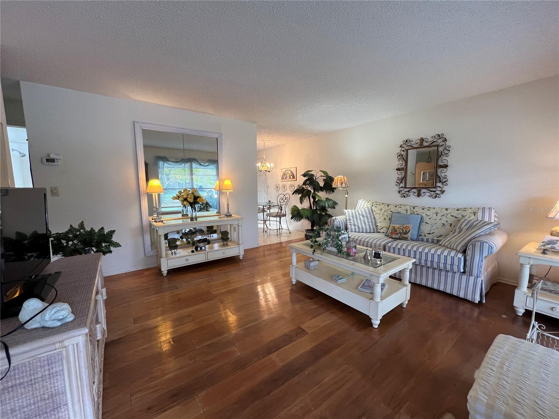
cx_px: 280
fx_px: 210
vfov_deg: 89.9
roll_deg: -0.2
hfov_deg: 106.2
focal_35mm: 13
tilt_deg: -7.4
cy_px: 210
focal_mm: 1.57
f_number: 1.8
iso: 160
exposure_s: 1/120
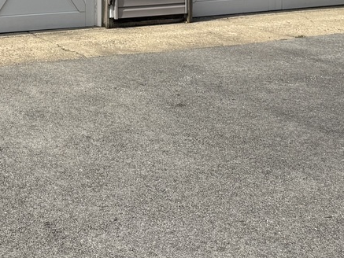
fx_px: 785
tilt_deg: -1.8
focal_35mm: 79
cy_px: -86
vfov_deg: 17.4
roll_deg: -0.1
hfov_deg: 21.9
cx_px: -117
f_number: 1.78
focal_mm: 6.76
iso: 80
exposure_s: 1/4049
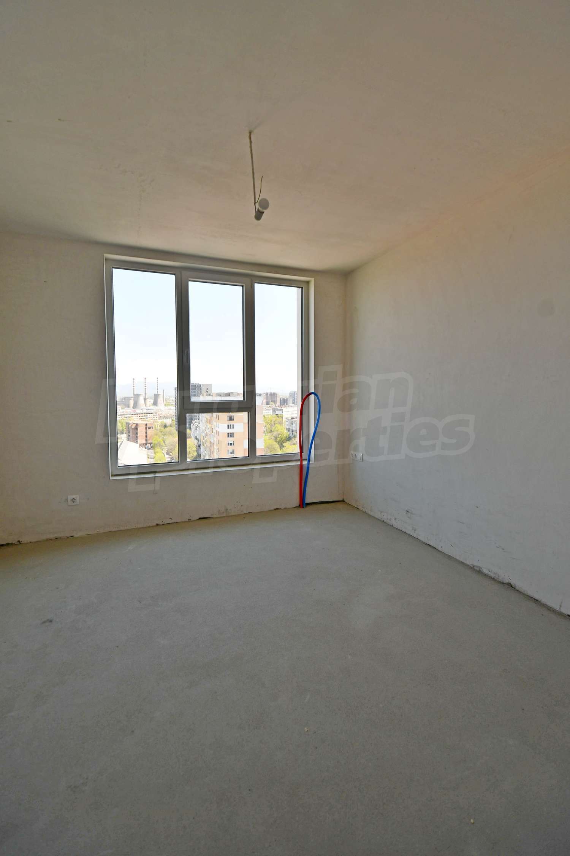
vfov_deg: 100.4
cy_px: 428
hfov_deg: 77.3
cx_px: 285
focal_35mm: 15
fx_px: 356
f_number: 5.6
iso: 100
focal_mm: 10
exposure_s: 1/125
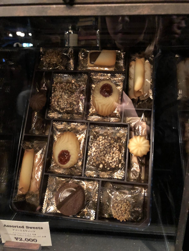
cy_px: 126
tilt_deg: -17.9
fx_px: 211
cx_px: 94
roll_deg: +0.0
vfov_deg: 61.7
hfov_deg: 48.2
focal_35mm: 29
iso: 100
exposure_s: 1/4
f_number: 1.8
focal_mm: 3.99
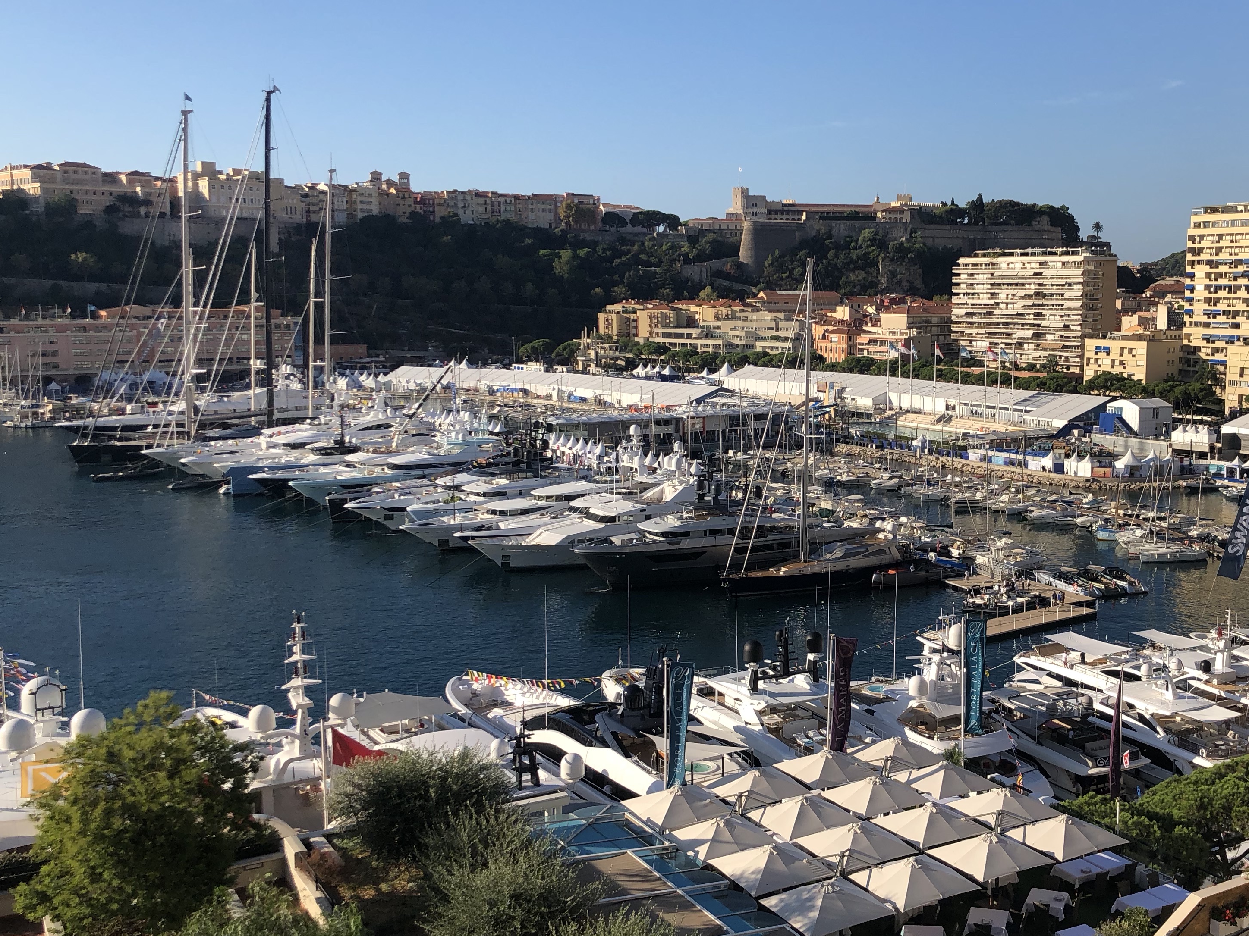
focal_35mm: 39
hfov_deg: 46.9
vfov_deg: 36.8
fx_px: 1407
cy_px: 485
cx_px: 855
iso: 20
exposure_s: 1/2024
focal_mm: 4
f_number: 1.8
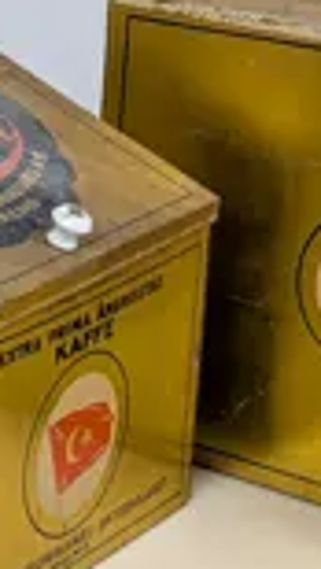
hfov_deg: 8.6
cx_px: -262
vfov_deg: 15.7
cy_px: 381
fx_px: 2051
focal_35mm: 136
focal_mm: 4.53
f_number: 1.7
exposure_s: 1/33.3
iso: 46
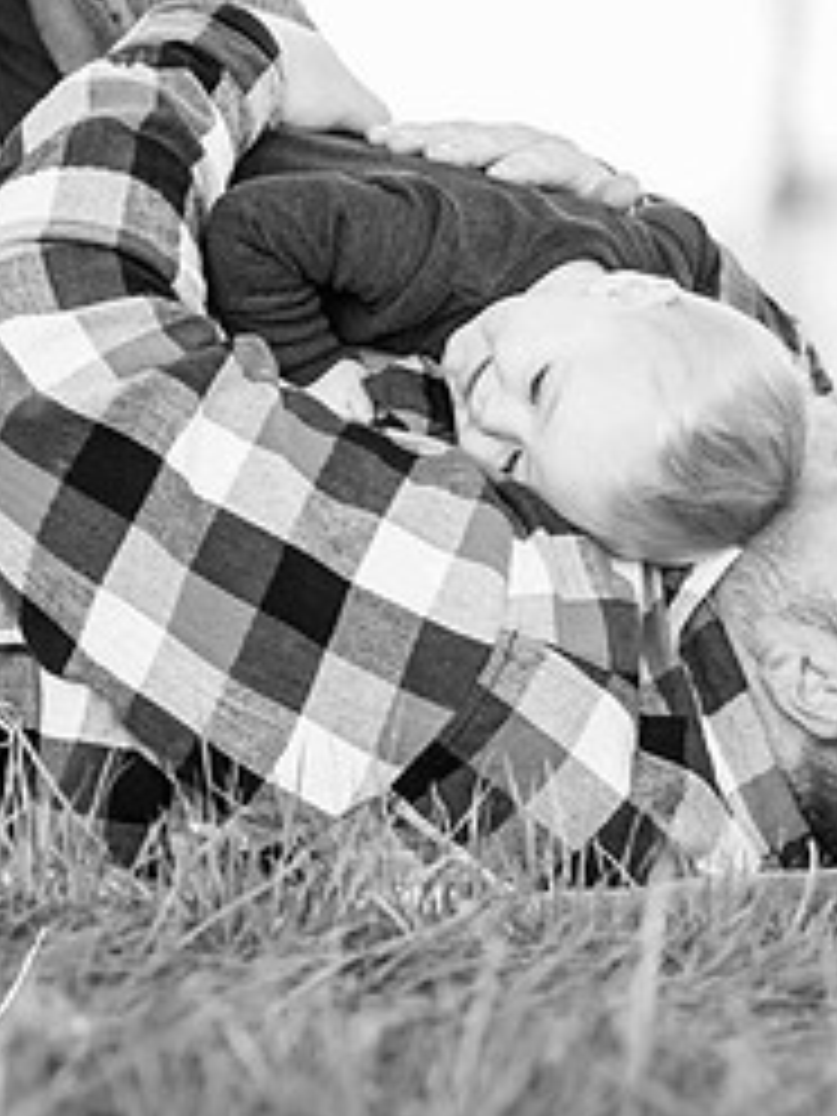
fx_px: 8124
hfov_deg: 5.9
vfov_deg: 7.9
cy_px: 344
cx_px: 486
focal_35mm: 252
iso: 640
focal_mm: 112
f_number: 4.5
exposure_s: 1/640
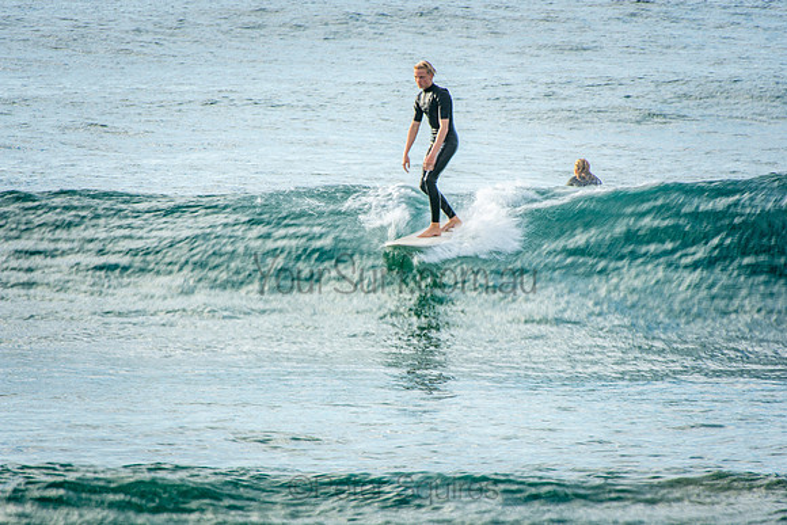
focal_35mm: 600
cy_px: 262
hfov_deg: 3.4
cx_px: 394
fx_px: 13119
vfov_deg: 2.3
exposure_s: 1/25
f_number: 22
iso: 100
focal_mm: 400
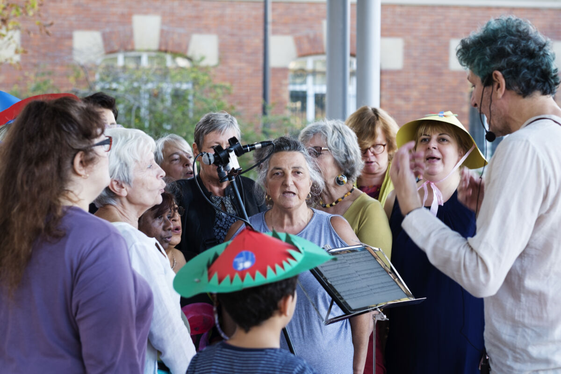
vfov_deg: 16.3
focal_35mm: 84
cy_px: 187
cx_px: 280
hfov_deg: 24.2
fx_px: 1309
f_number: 3.2
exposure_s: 1/60
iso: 200
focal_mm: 56
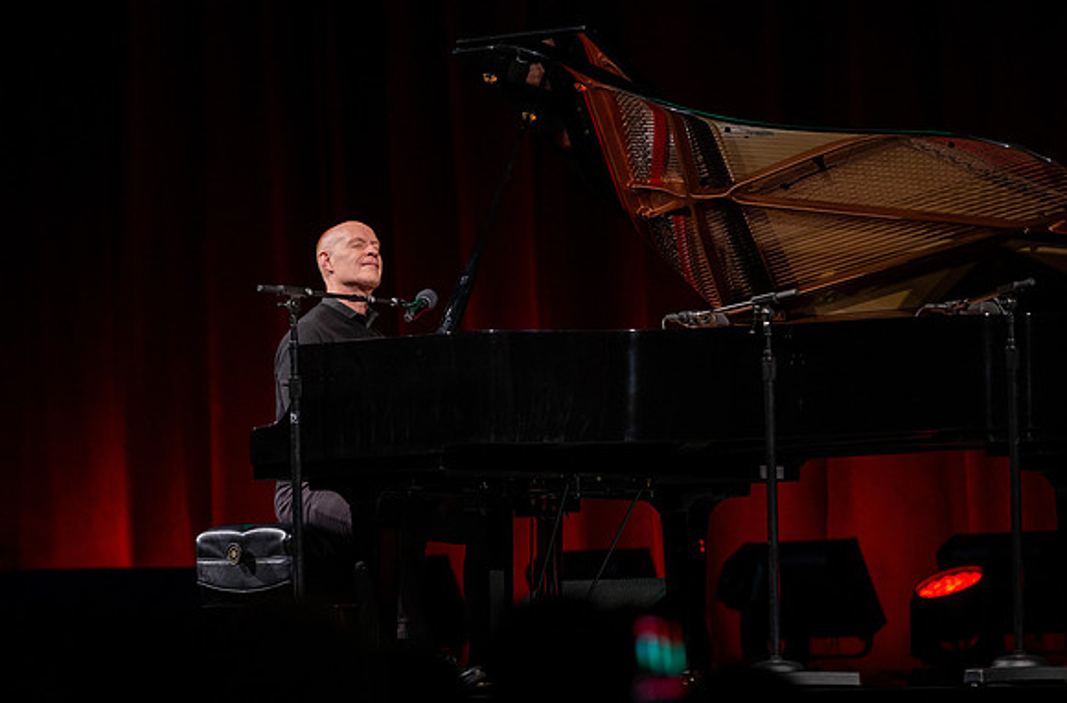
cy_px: 345
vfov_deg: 7.5
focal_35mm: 182
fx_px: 5361
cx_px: 352
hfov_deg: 11.4
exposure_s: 1/320
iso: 1000
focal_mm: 135
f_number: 2.8
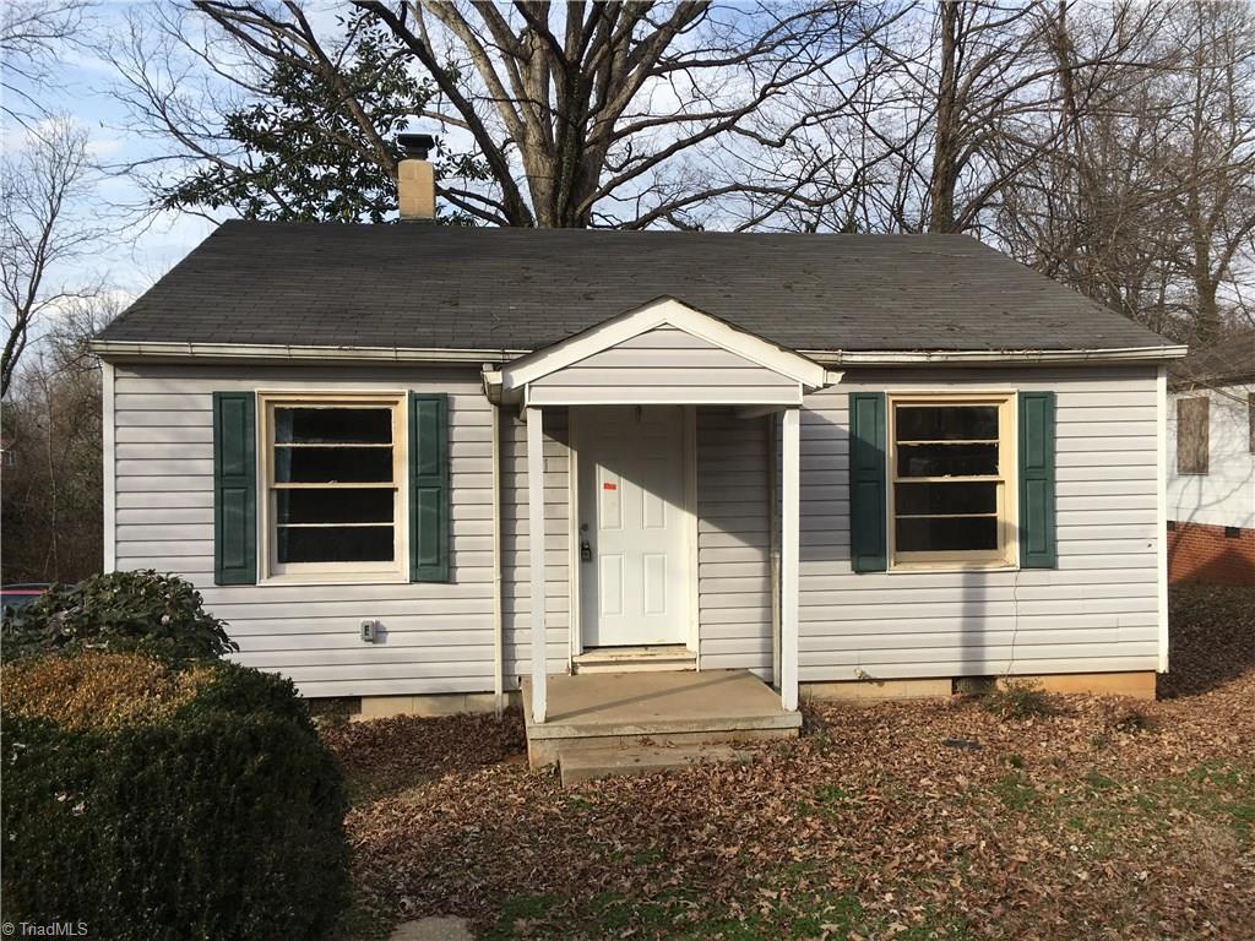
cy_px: 470
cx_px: 628
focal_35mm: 29
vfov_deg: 48.2
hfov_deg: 61.7
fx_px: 1051
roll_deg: +0.4
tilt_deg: +0.4
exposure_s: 1/1083
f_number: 2.2
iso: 25
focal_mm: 4.15
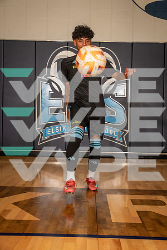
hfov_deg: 28.1
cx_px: 84
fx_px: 334
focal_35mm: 48
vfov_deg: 41.1
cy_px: 125
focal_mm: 48
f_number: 6.3
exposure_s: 1/320
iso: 800
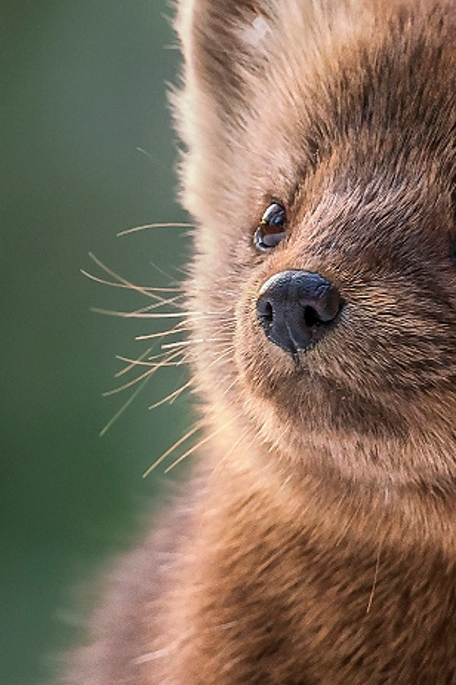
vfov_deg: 1.7
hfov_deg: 1.1
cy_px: 581
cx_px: 506
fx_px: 23023
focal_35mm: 1210
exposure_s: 1/250
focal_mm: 400
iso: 640
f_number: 7.1
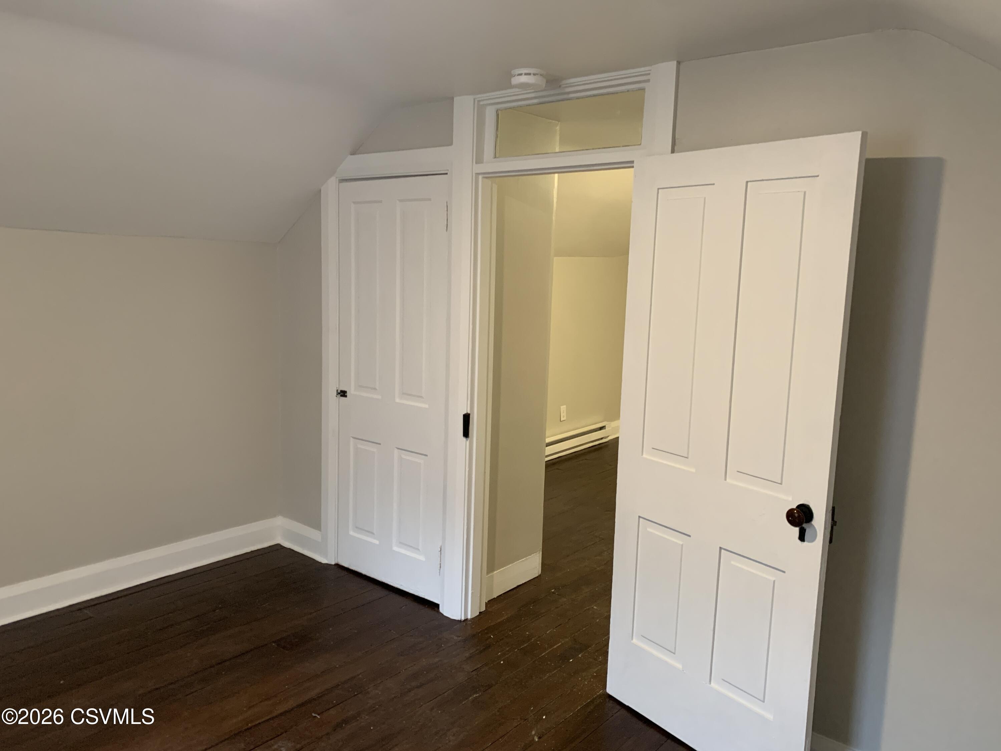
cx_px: 500
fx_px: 752
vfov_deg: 53.1
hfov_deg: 67.3
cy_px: 376
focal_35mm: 26
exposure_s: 1/60
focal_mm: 4.25
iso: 320
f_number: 1.8
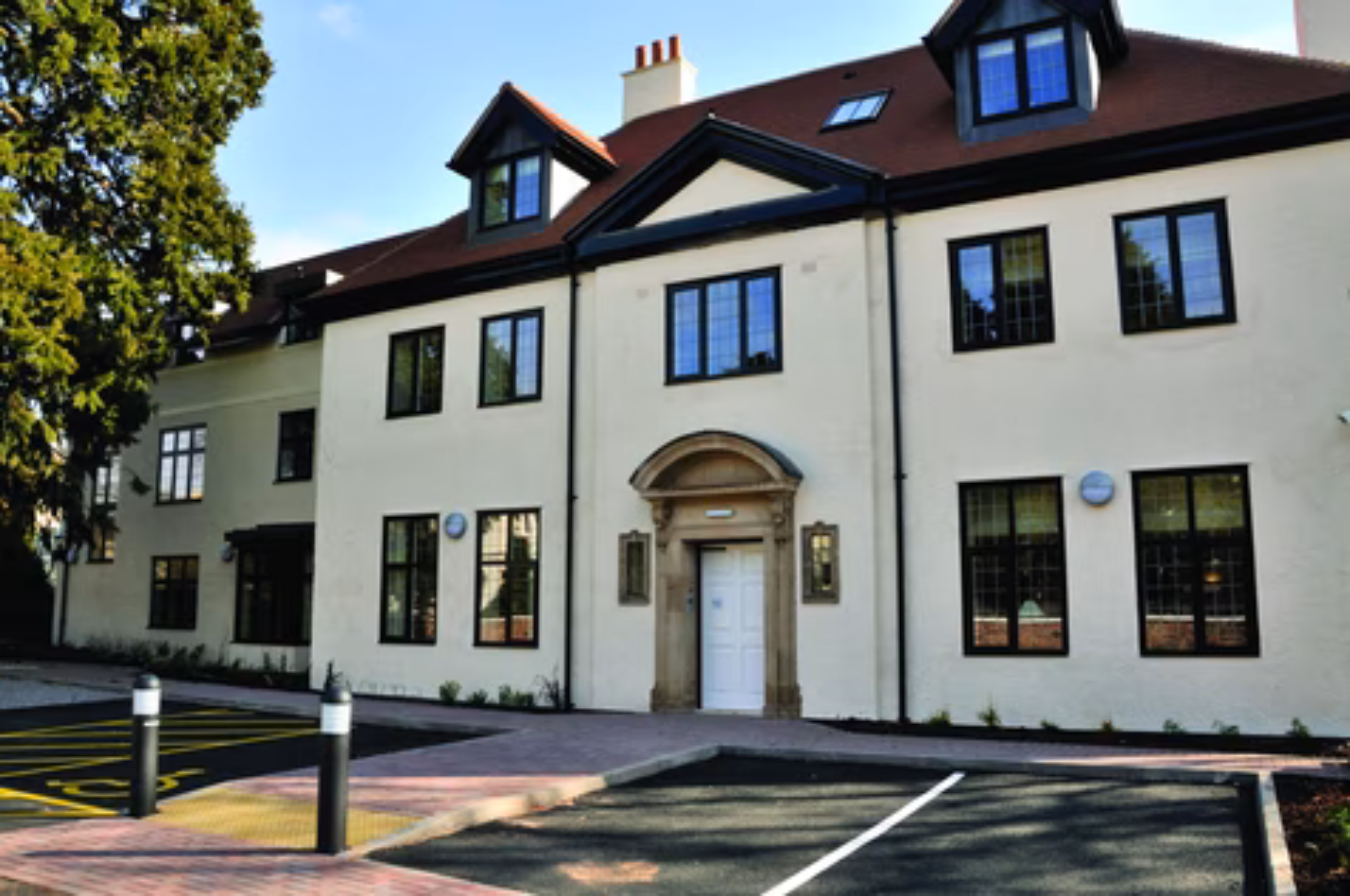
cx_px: 675
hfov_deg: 67.5
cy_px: 448
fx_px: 1011
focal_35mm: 27
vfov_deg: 47.8
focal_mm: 18
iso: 200
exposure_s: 1/160
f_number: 10
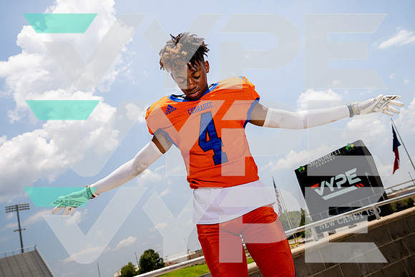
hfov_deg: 58.7
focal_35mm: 32
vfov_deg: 41.1
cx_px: 208
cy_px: 138
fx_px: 369
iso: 100
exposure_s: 1/250
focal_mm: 32
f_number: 7.1
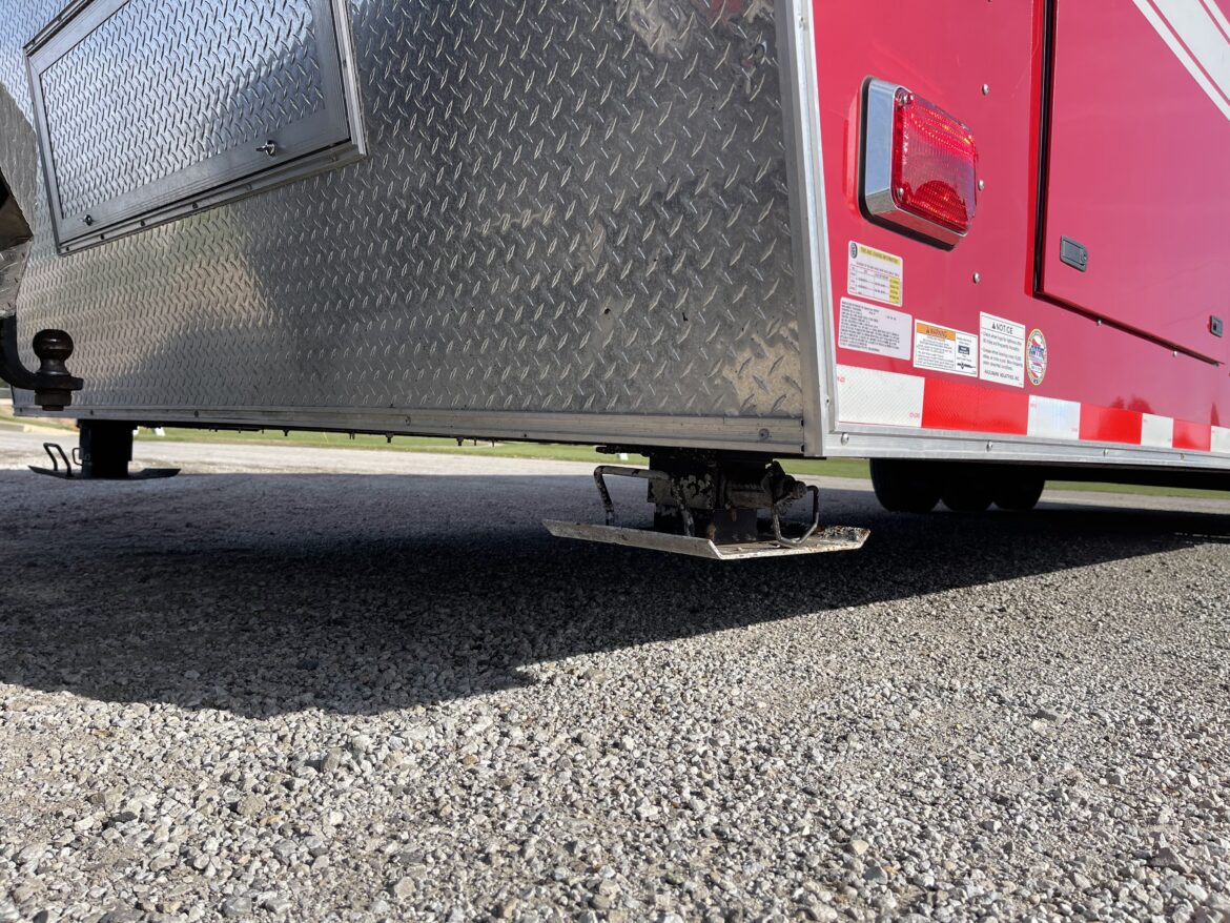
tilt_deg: -0.5
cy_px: 462
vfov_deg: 53.1
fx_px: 924
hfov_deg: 67.3
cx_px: 615
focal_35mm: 26
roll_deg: -3.0
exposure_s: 1/2597
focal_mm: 5.1
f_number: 1.6
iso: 32
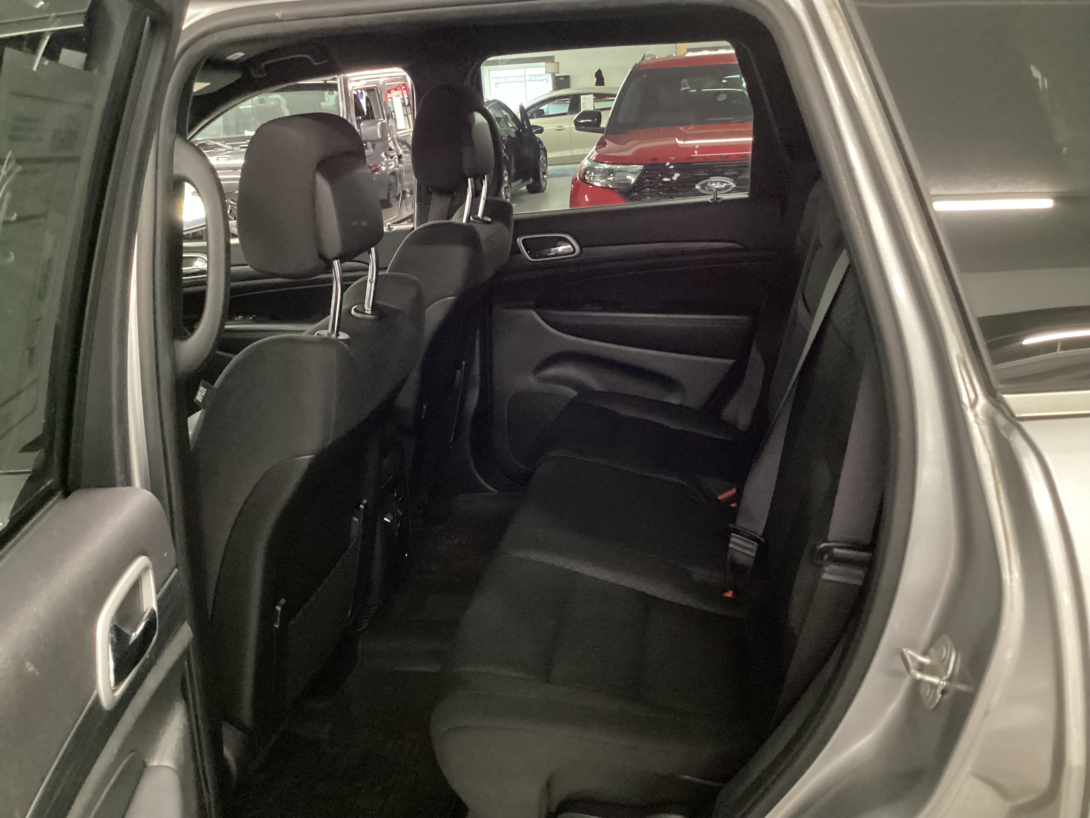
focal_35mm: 31
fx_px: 976
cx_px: 545
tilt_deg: -20.2
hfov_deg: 58.4
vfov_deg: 45.4
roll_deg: +3.3
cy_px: 409
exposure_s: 1/17
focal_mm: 3.3
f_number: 2.4
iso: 640
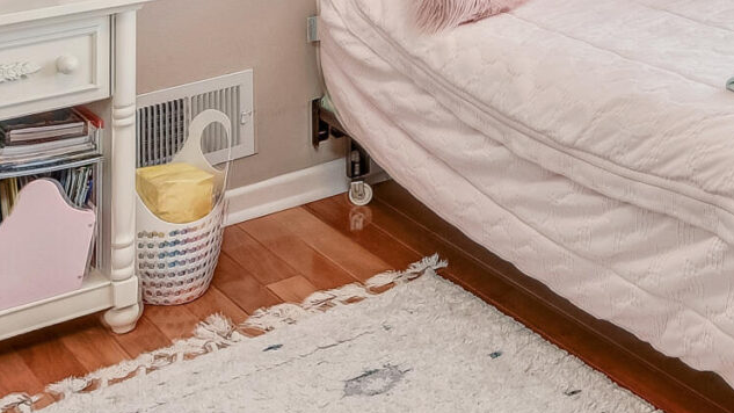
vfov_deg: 14.4
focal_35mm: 72
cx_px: 834
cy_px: -364
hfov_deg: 26.7
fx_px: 1401
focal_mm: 17
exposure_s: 1/60
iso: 320
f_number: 7.1
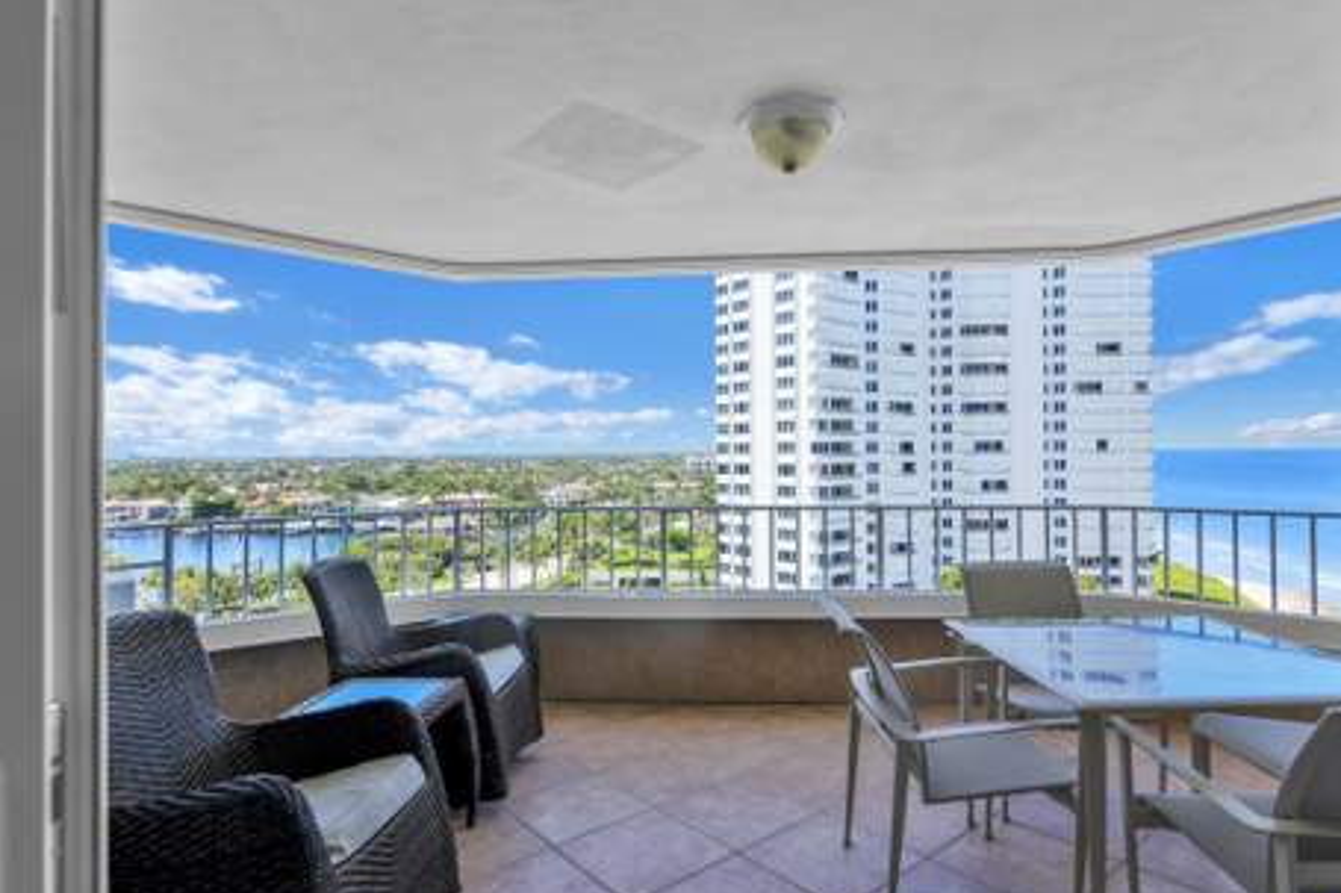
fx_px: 707
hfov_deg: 86.9
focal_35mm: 19
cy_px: 460
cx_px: 704
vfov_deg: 64.5
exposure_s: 1/1000
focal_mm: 18
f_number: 8
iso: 400
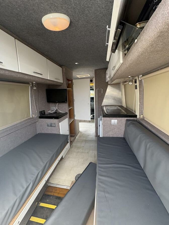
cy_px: 112
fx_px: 91
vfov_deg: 102.1
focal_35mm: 14
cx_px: 84
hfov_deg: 85.7
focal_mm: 2.22
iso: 64
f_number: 2.2
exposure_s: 1/160
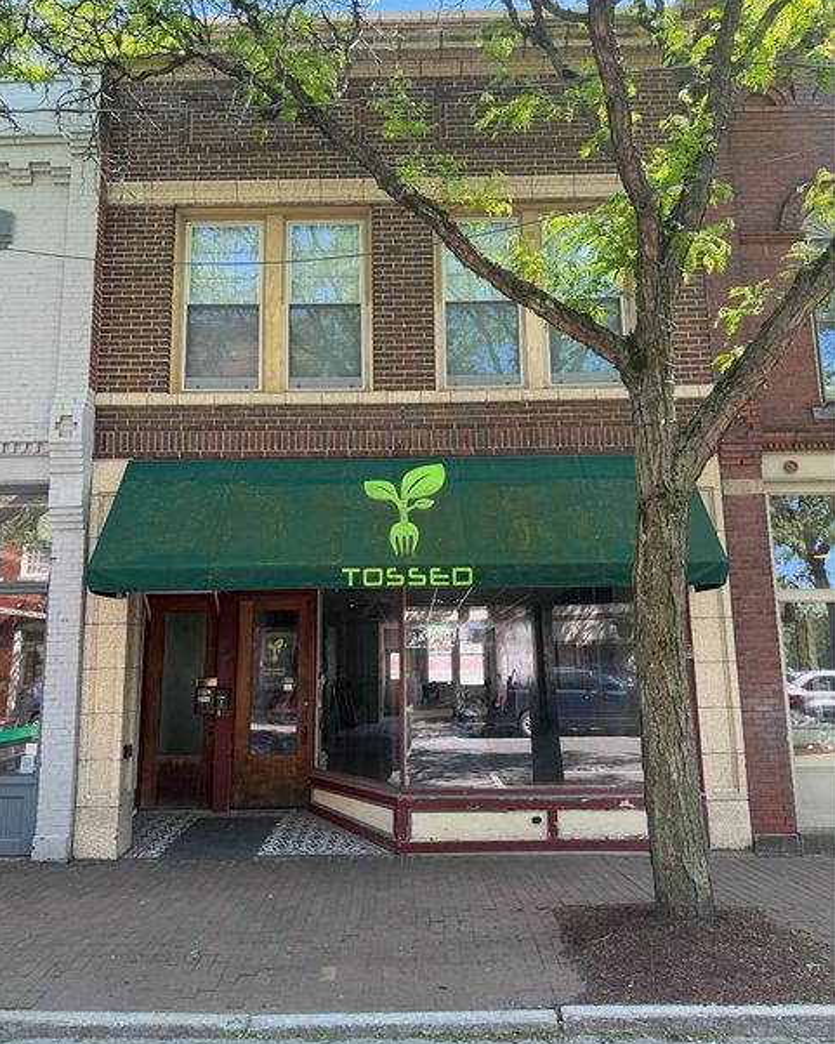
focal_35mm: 26
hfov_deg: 54.9
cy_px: 506
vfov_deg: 66.0
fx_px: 803
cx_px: 403
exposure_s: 1/249
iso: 80
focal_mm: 6.76
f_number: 1.78
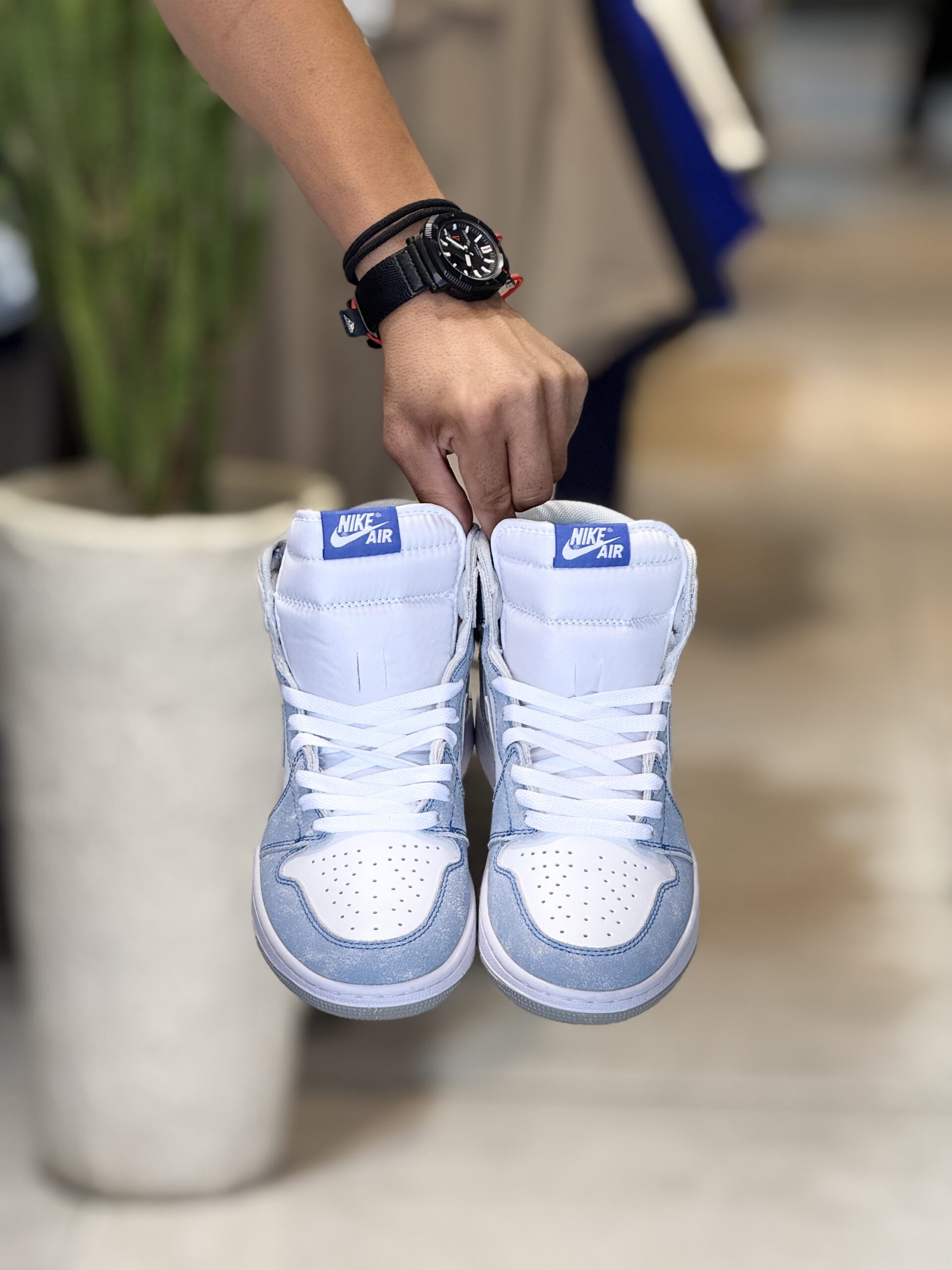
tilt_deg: -10.7
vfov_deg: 16.4
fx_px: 4400
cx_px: 476
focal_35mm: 120
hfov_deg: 12.3
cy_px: 635
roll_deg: -0.8
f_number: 2.8
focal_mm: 15.66
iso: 64
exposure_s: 1/100
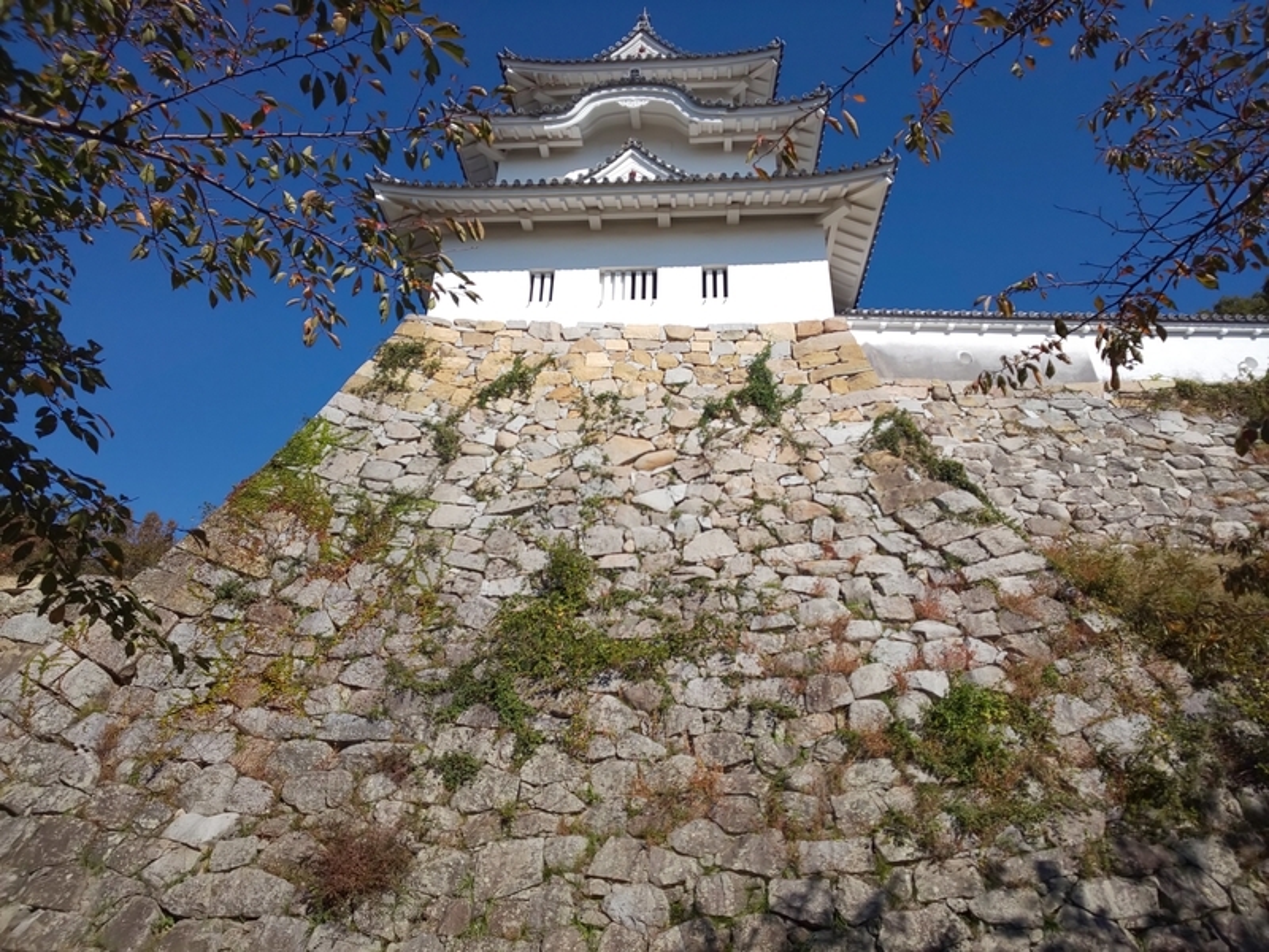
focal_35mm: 20
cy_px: 476
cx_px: 634
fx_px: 733
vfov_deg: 66.0
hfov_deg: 81.7
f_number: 1.94
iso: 28
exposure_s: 1/1529
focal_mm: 3.45
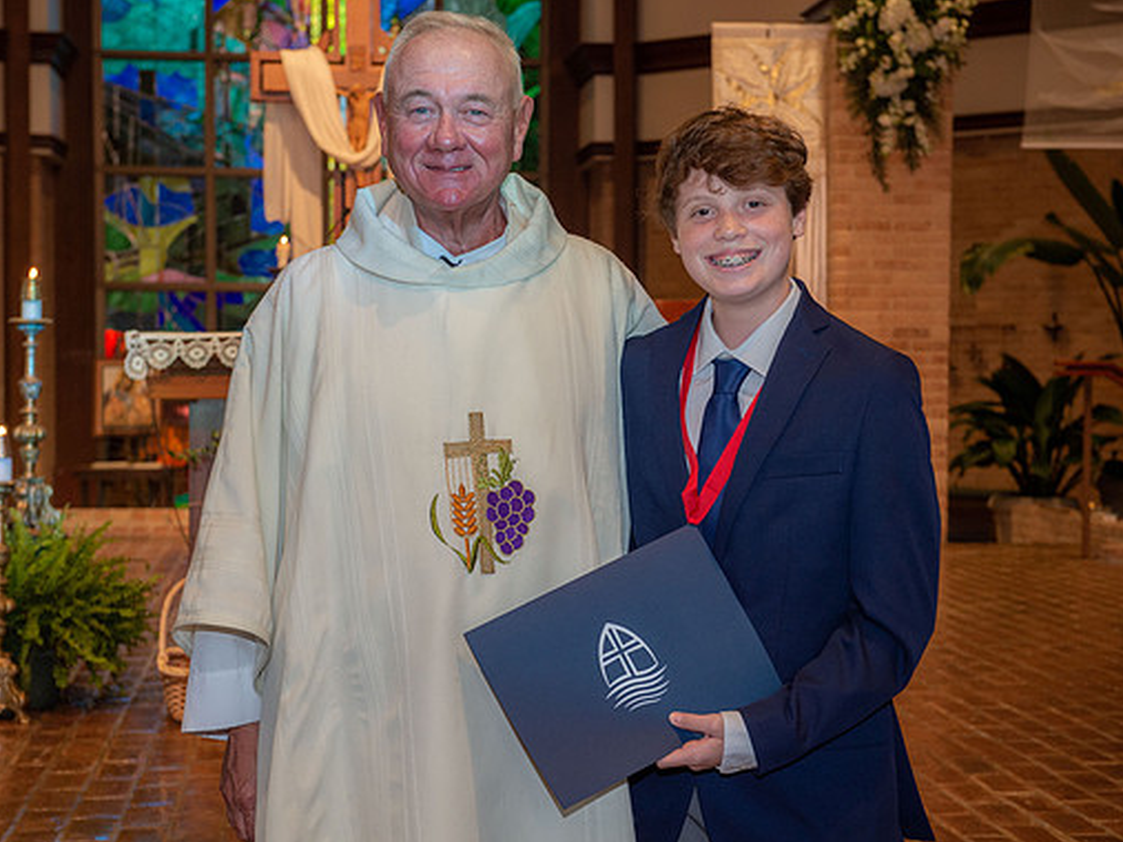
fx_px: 2141
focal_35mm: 66
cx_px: 525
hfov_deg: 29.4
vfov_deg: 22.2
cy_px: 421
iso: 1600
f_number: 5.6
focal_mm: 60
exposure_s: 1/125
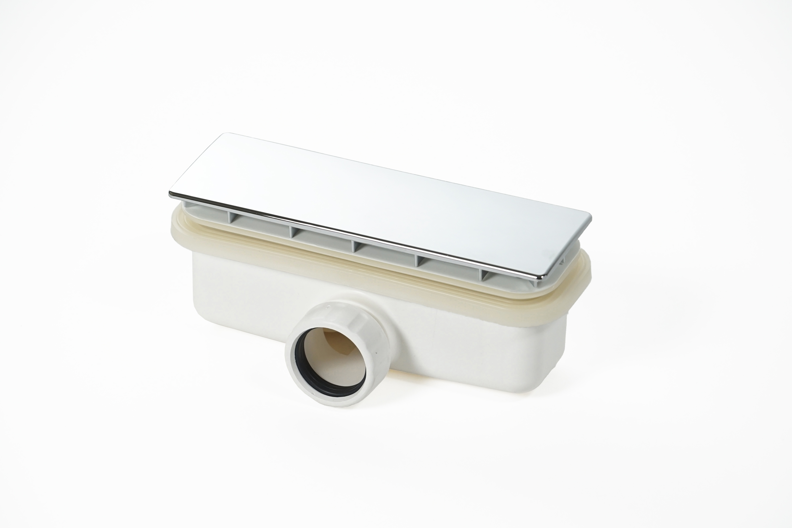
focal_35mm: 160
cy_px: 264
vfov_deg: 8.6
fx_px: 3520
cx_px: 396
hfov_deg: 12.8
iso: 640
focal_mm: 107
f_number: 6.3
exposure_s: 1/60
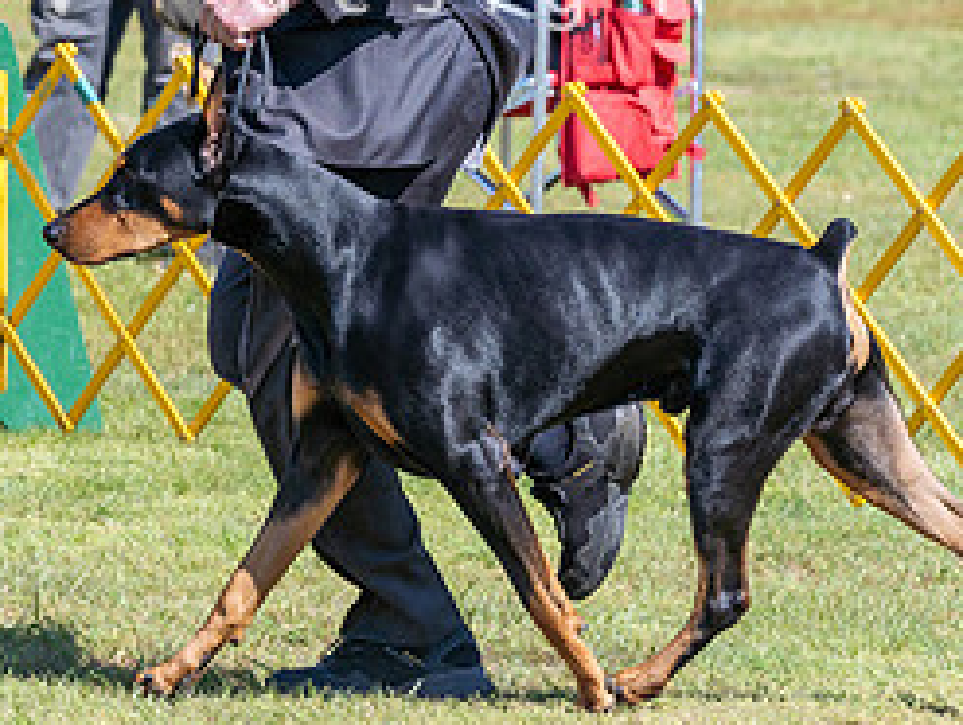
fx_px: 13819
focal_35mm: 496
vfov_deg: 3.0
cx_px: 58
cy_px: 129
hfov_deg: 4.0
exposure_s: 1/1250
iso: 400
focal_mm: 189
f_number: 6.3
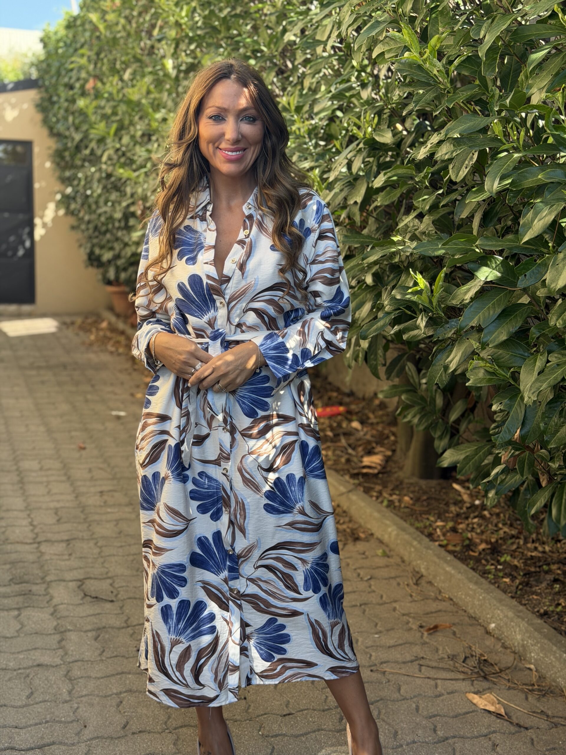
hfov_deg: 30.3
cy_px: 378
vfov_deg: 39.7
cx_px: 283
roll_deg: -1.2
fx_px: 1046
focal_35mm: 48
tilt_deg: -6.0
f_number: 1.78
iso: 64
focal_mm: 6.76
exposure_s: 1/439
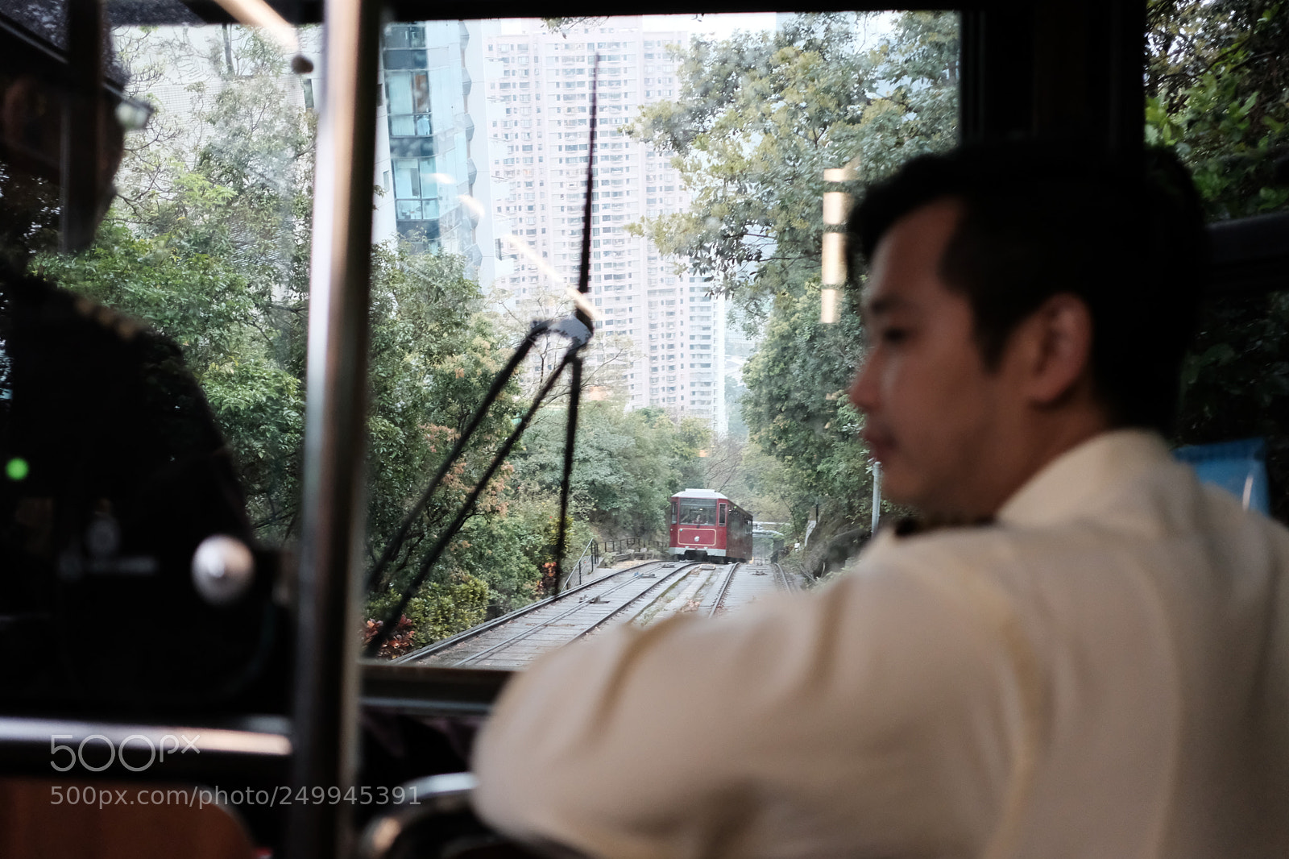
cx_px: 644
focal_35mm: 35
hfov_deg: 54.4
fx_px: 1253
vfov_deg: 37.8
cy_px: 430
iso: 3200
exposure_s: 1/250
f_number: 2
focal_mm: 23
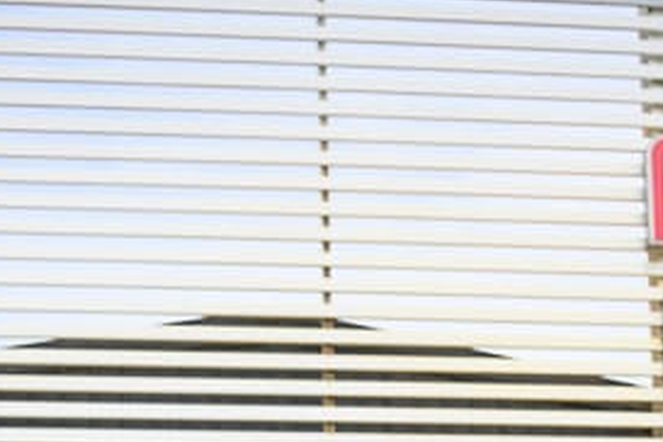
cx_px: 289
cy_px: 776
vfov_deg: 13.9
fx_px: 1621
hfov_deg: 23.1
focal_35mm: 88
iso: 100
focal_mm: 24
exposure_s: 1/1600
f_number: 2.8
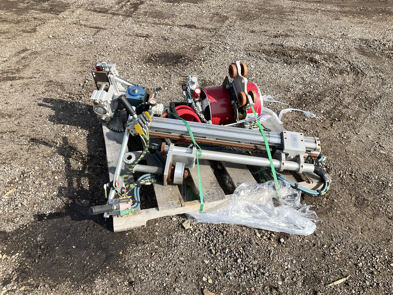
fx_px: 329
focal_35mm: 29
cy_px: 148
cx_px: 196
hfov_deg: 61.7
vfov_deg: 48.2
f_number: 1.8
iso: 25
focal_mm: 3
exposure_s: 1/1076
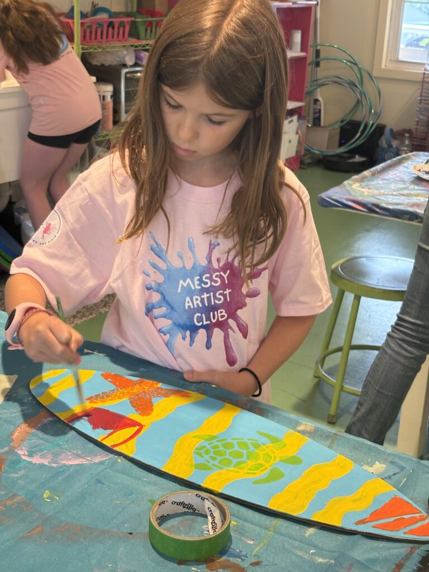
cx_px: 214
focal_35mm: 52
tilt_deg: -18.9
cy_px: 286
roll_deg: -3.1
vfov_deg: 36.8
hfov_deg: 28.0
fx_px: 859
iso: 50
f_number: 1.6
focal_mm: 5.96
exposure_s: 1/60
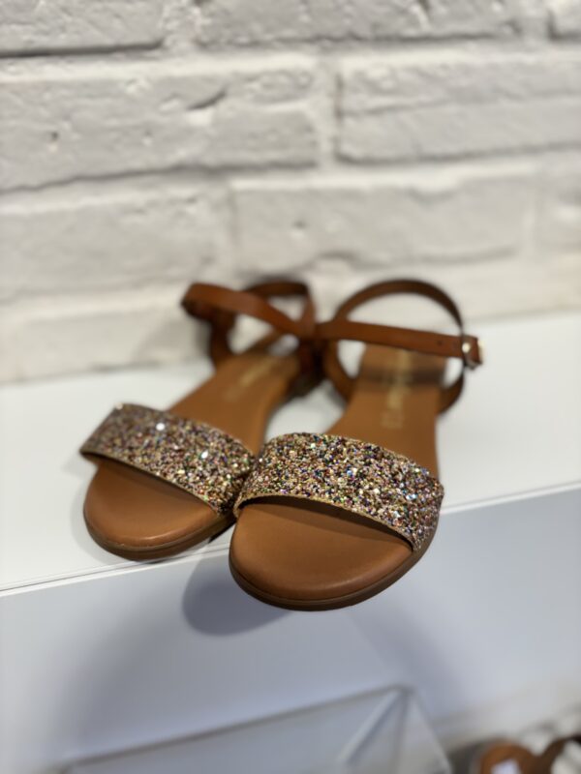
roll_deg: +1.5
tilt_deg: -32.2
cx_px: 290
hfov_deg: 53.1
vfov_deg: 67.3
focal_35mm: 26
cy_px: 387
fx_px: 582
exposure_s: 1/100
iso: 40
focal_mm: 5.96
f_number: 1.6
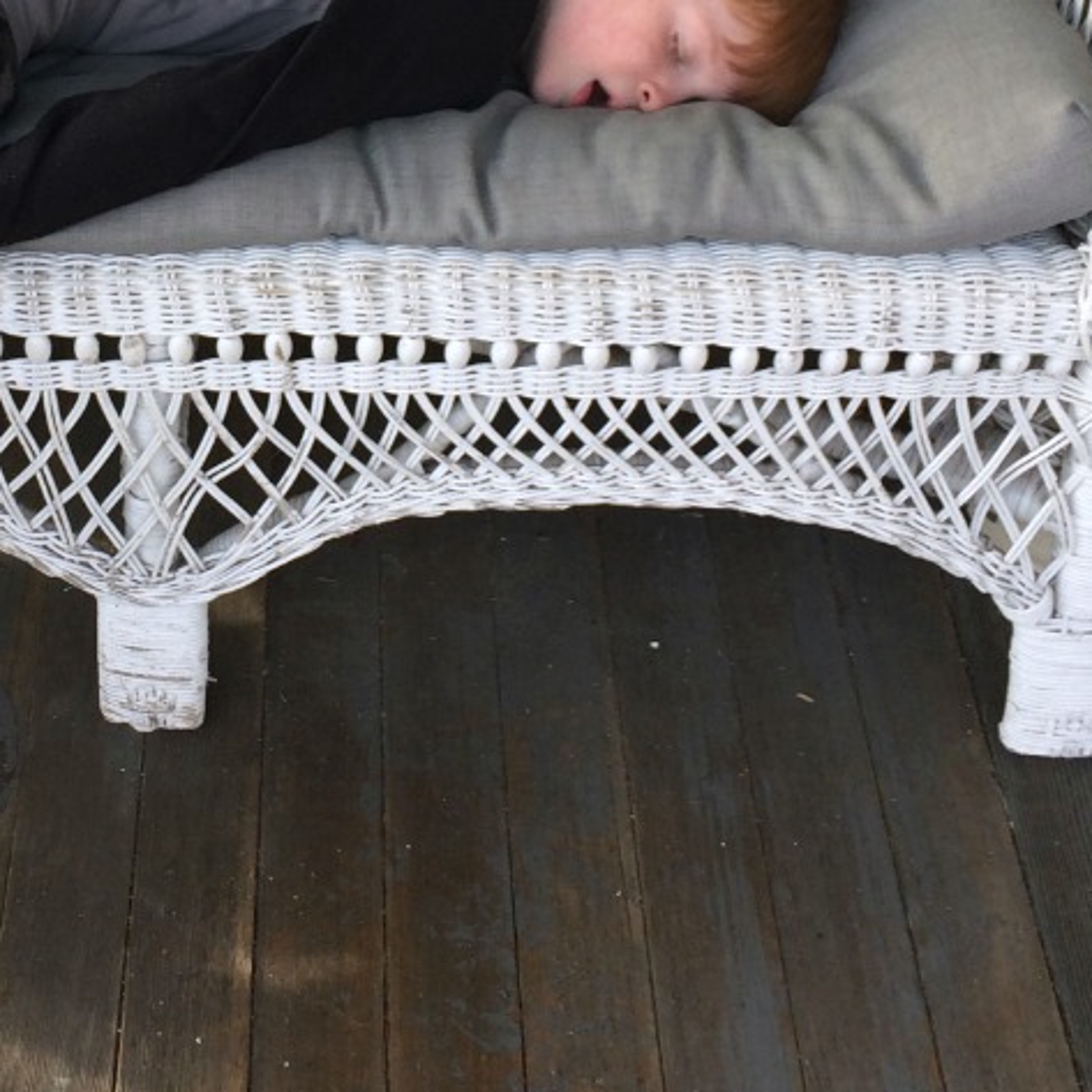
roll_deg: +2.5
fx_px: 2320
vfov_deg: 25.9
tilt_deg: -35.5
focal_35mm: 65
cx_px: 90
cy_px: 189
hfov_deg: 25.6
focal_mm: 4.15
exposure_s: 1/120
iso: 40
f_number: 2.2
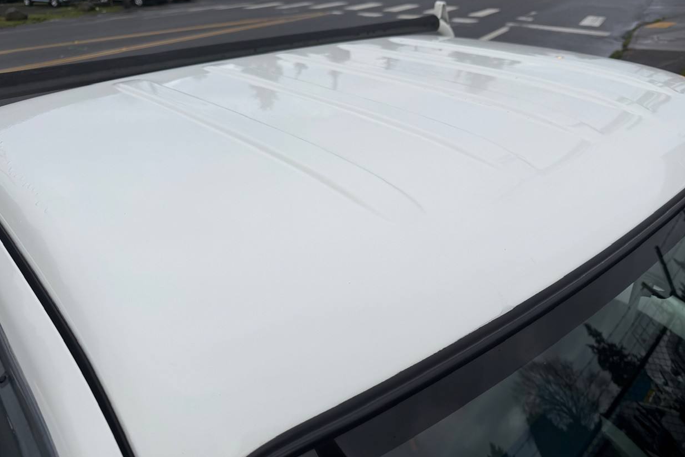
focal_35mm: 26
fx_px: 495
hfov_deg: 69.4
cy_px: 227
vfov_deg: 49.5
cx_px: 356
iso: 80
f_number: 1.78
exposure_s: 1/4167
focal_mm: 6.76
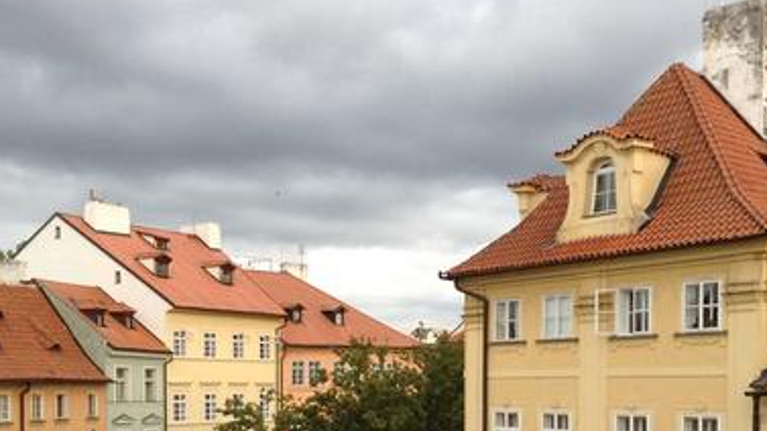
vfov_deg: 19.3
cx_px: 437
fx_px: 1241
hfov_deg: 34.3
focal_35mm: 61
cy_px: 394
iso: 50
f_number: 2.4
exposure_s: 1/120
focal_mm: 3.3
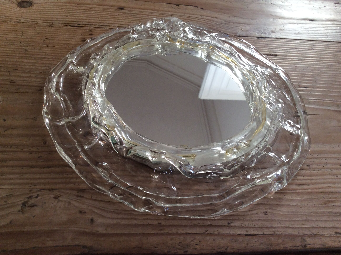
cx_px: 170
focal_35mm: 32
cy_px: 128
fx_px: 315
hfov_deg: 56.9
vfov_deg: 44.1
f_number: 2.4
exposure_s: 1/100
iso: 50
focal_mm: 3.3
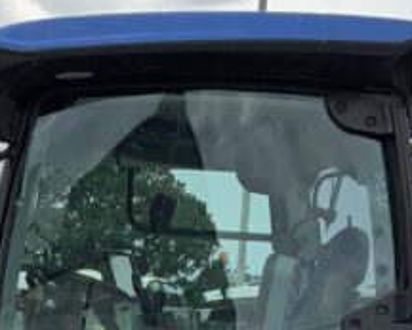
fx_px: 1635
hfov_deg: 14.3
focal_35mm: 134
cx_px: 86
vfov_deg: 11.0
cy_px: 528
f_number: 1.8
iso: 16
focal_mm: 3
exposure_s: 1/545
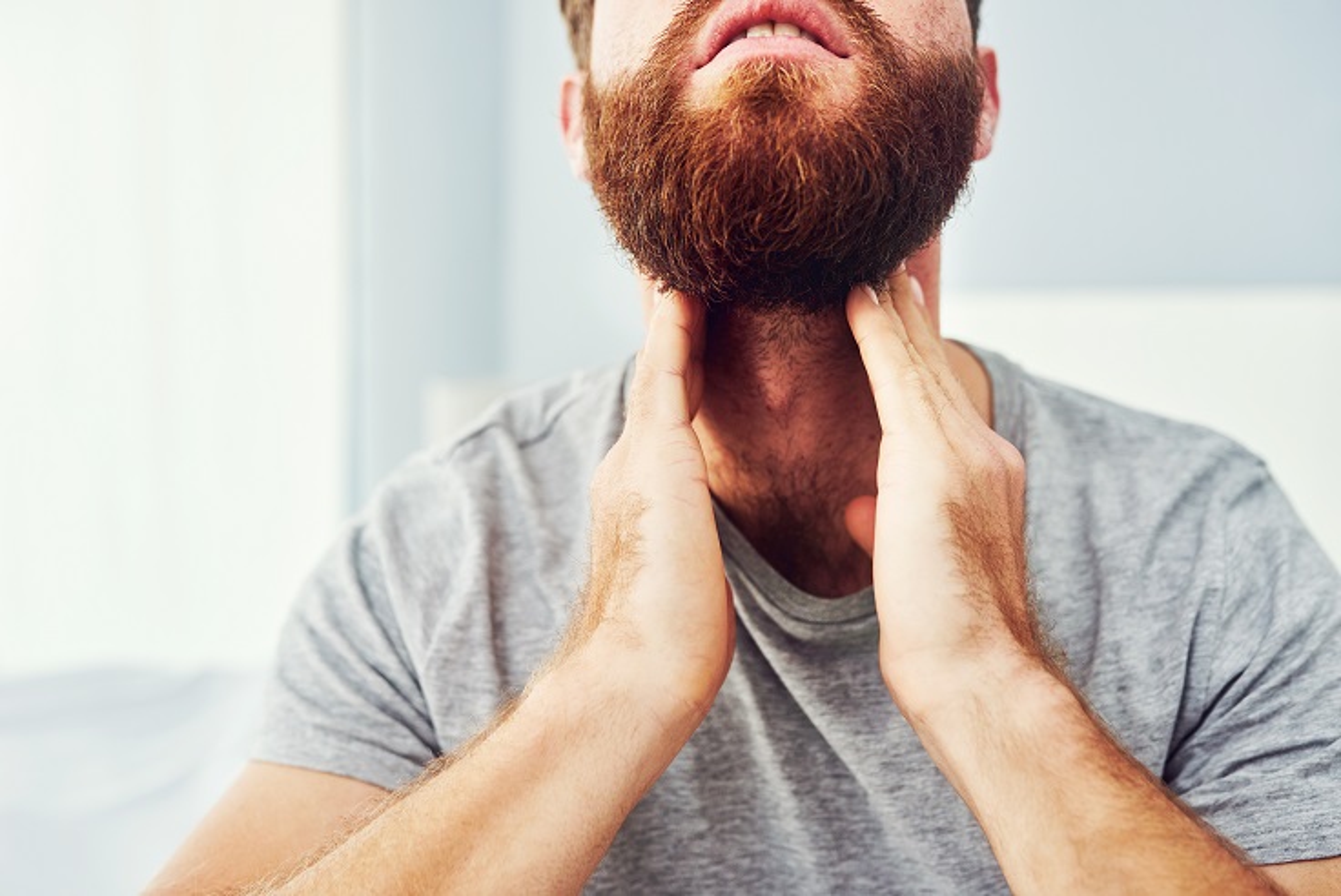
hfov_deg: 54.4
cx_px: 670
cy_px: 448
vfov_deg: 37.9
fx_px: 1305
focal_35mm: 35
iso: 250
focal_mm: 35
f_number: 2.8
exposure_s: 1/200
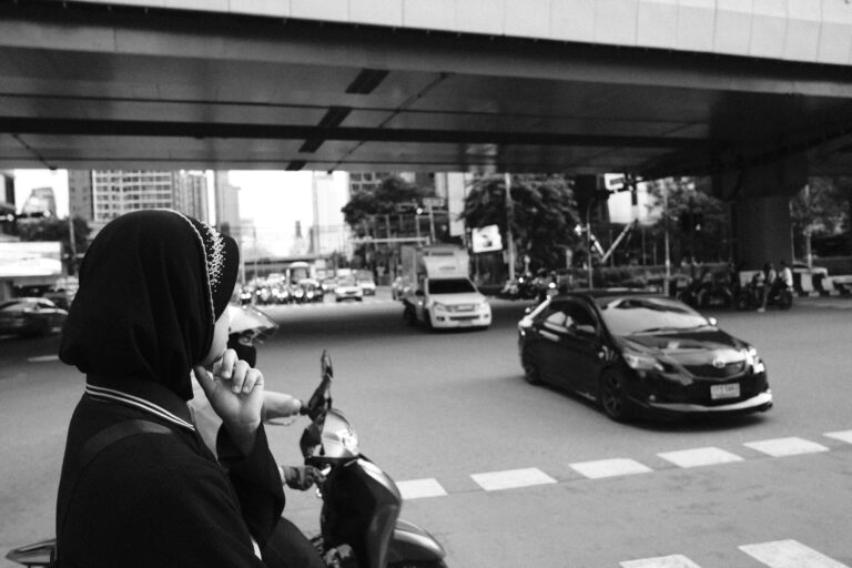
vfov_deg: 47.9
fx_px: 639
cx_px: 426
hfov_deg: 67.4
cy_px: 284
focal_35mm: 27
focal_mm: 18
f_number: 4
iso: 3200
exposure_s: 1/1600
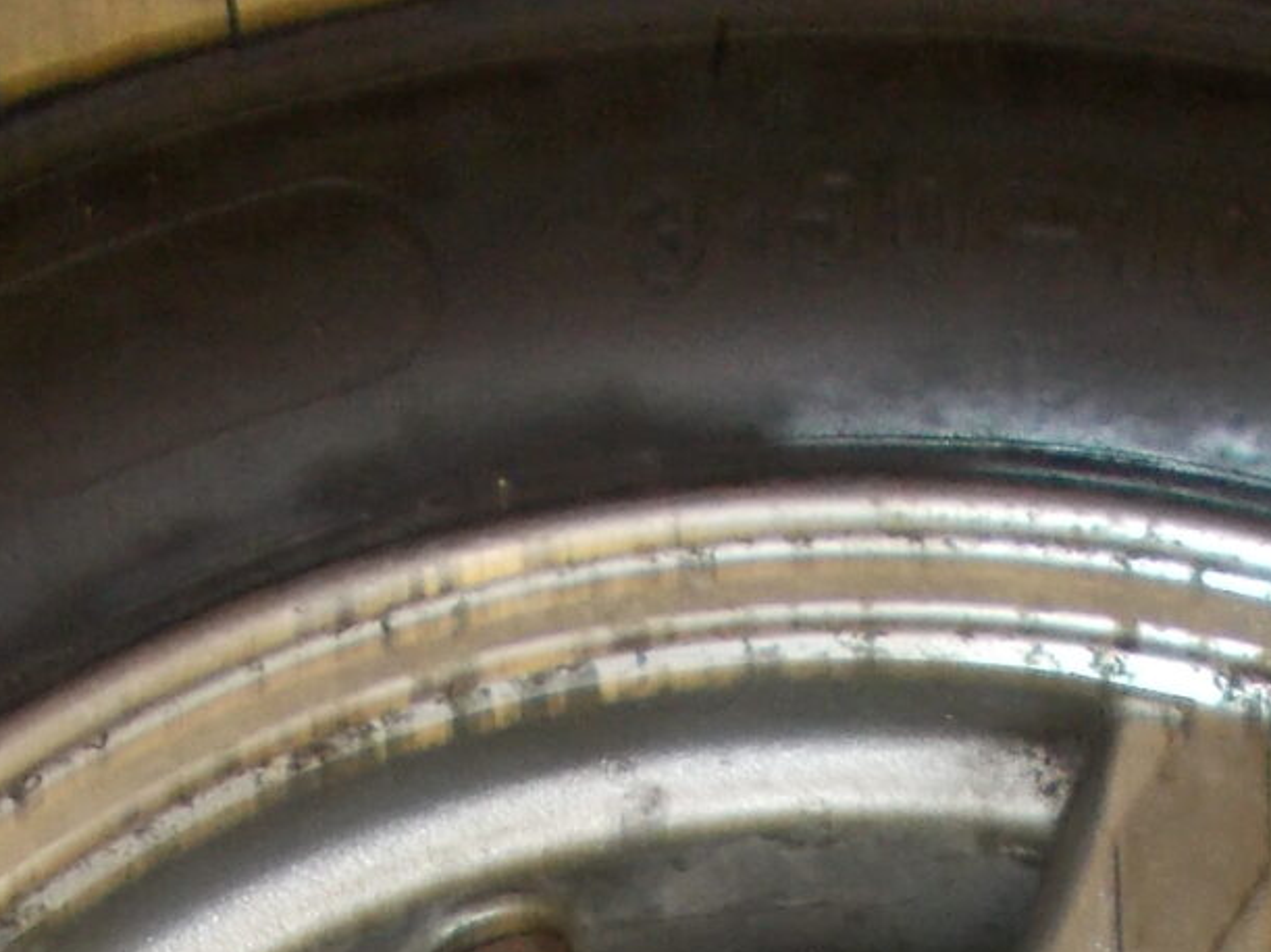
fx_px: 4001
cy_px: 1927
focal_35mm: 109
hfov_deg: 18.0
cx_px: 757
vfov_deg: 12.0
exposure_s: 1/25
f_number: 3.2
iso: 200
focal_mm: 4.6
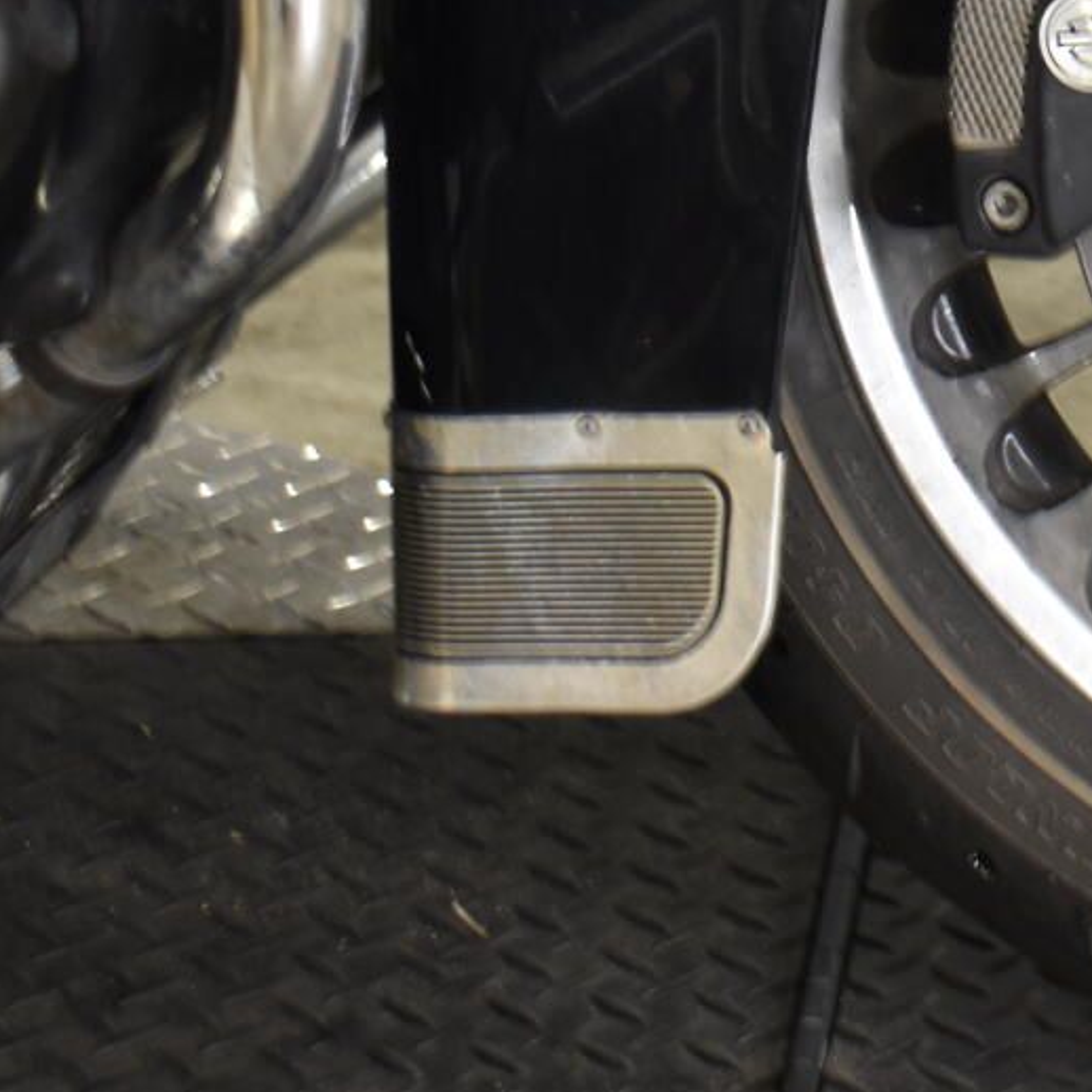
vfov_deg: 11.3
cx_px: 1497
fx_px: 5448
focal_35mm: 153
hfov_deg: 11.1
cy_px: -85
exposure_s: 1/15
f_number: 4.2
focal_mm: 31
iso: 400
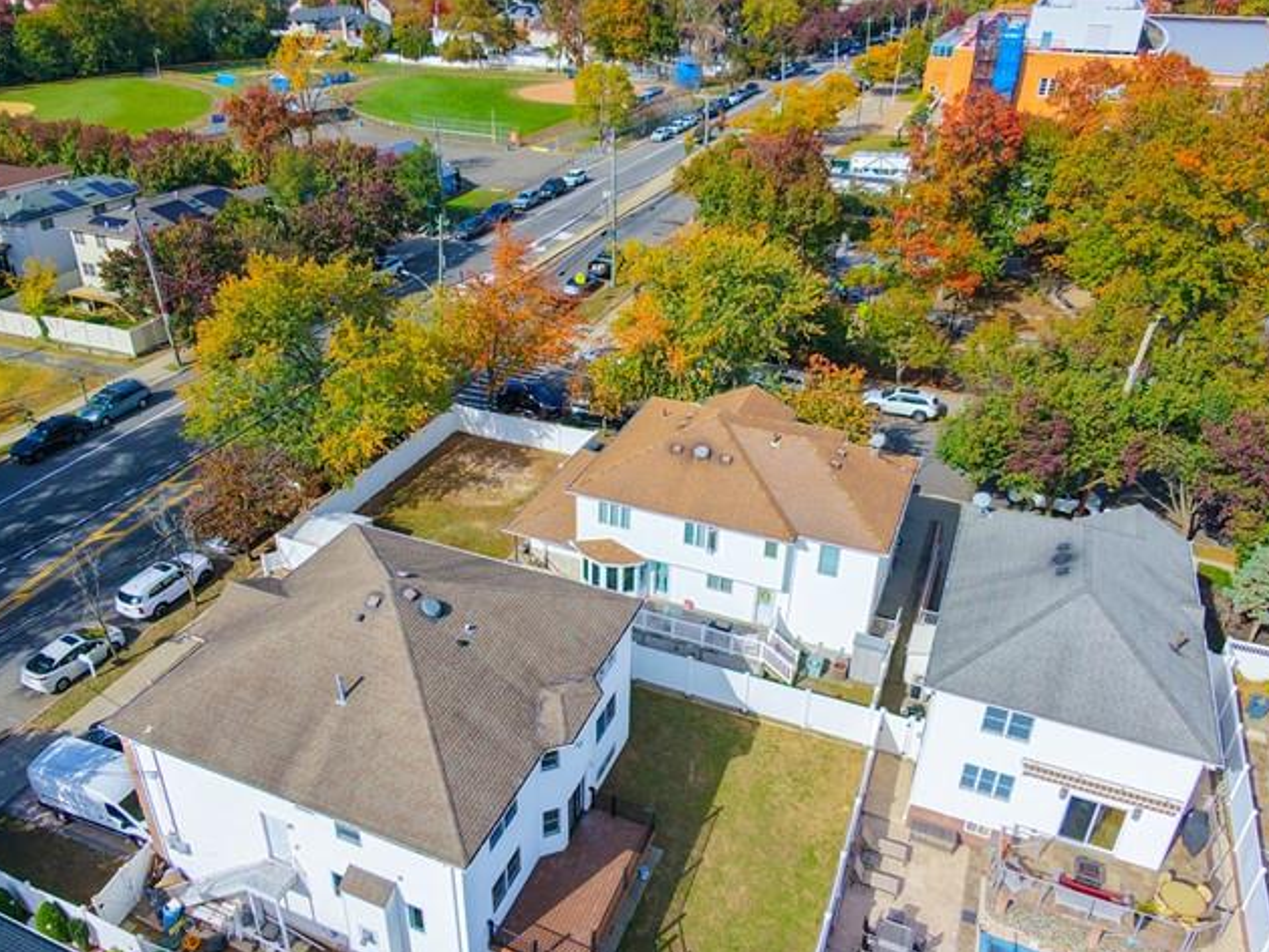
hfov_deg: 67.2
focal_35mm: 26
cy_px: 481
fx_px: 954
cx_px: 588
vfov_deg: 53.1
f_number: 2.2
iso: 100
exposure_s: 1/730
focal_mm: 3.05
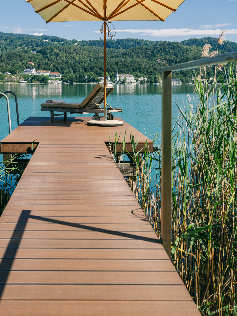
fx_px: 420
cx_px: 77
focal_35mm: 46
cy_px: 96
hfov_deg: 31.3
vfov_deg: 40.5
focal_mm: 30
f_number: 4
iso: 64
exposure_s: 1/640
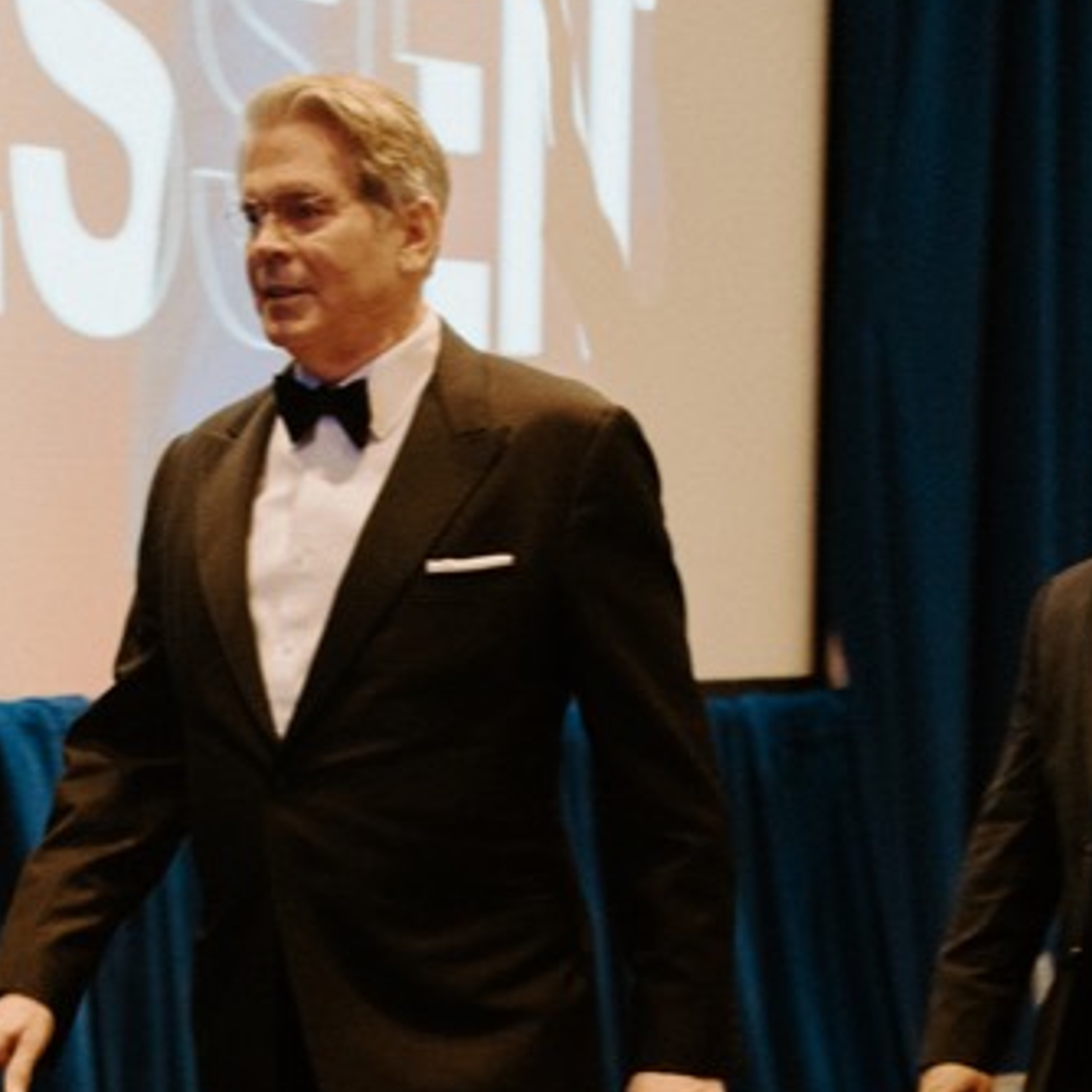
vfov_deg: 8.1
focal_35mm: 214
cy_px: 1004
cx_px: 384
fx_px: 7638
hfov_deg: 8.2
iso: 6400
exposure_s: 1/80
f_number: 2.8
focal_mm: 70
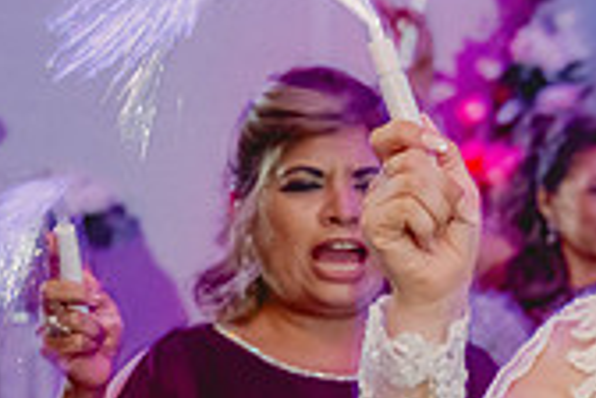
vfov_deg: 9.2
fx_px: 2417
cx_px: 855
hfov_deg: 13.4
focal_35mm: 146
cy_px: 508
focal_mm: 38
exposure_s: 1/80
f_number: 2.8
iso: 1600
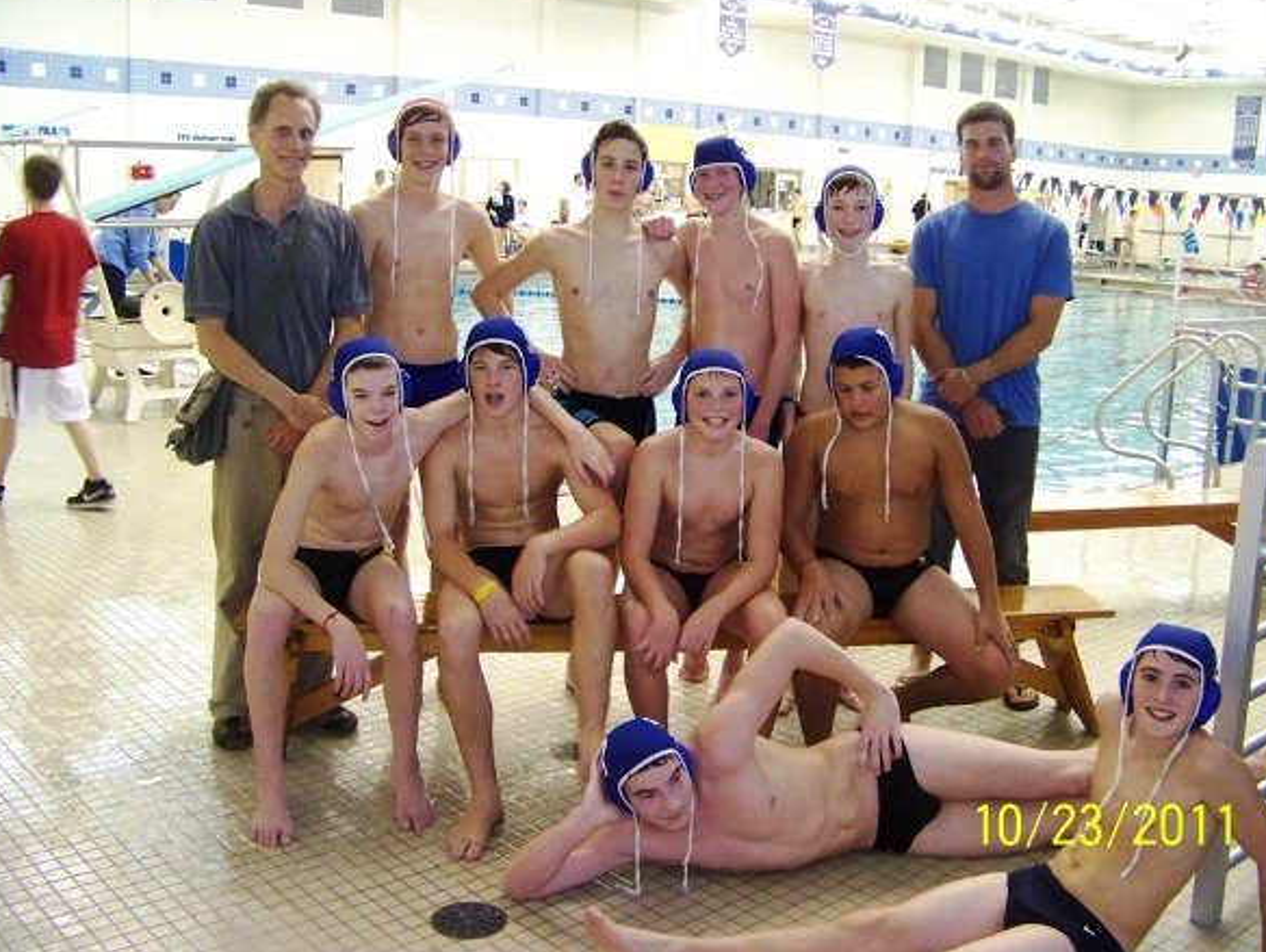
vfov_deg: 37.8
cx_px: 642
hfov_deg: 48.9
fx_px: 1391
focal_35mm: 38
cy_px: 452
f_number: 2.8
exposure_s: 1/30
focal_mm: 5.85
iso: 400
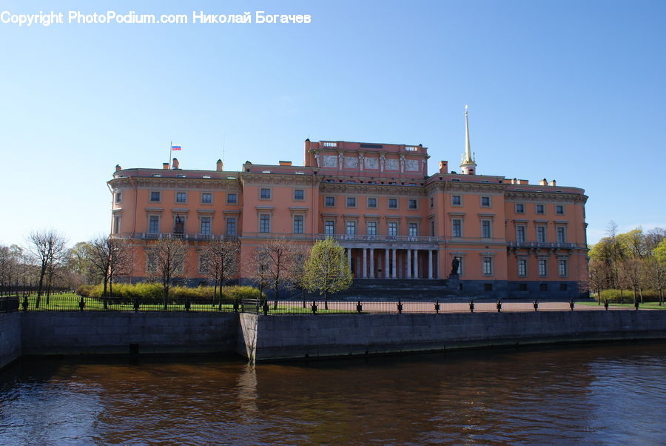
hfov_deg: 67.3
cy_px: 223
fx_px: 500
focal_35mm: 27
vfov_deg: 48.0
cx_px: 333
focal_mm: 18
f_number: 10
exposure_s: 1/125
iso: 100
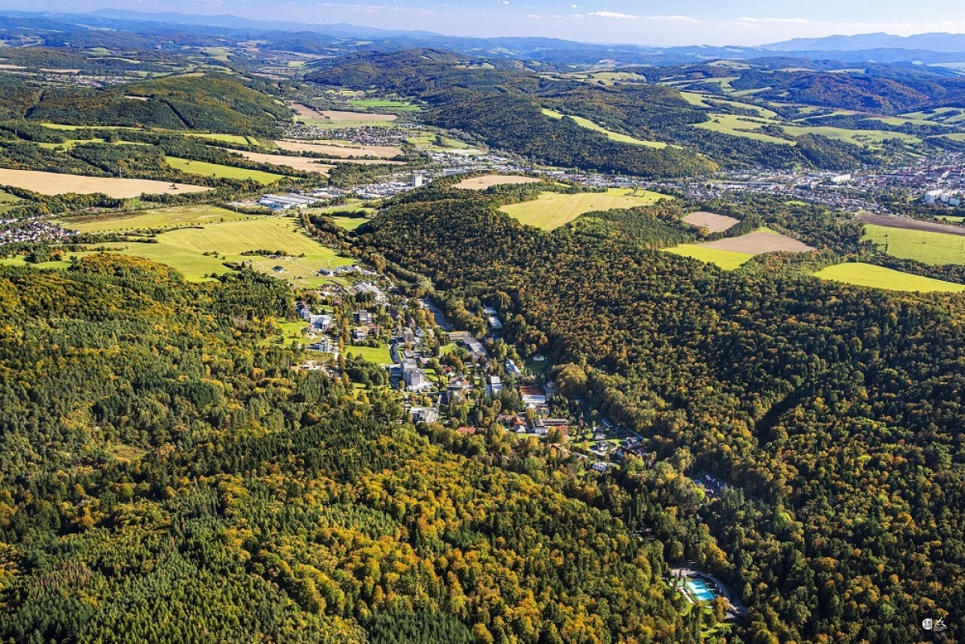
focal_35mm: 38
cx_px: 482
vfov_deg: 35.1
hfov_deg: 50.7
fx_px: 1019
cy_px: 322
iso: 800
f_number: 7.1
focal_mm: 38
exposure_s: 1/320
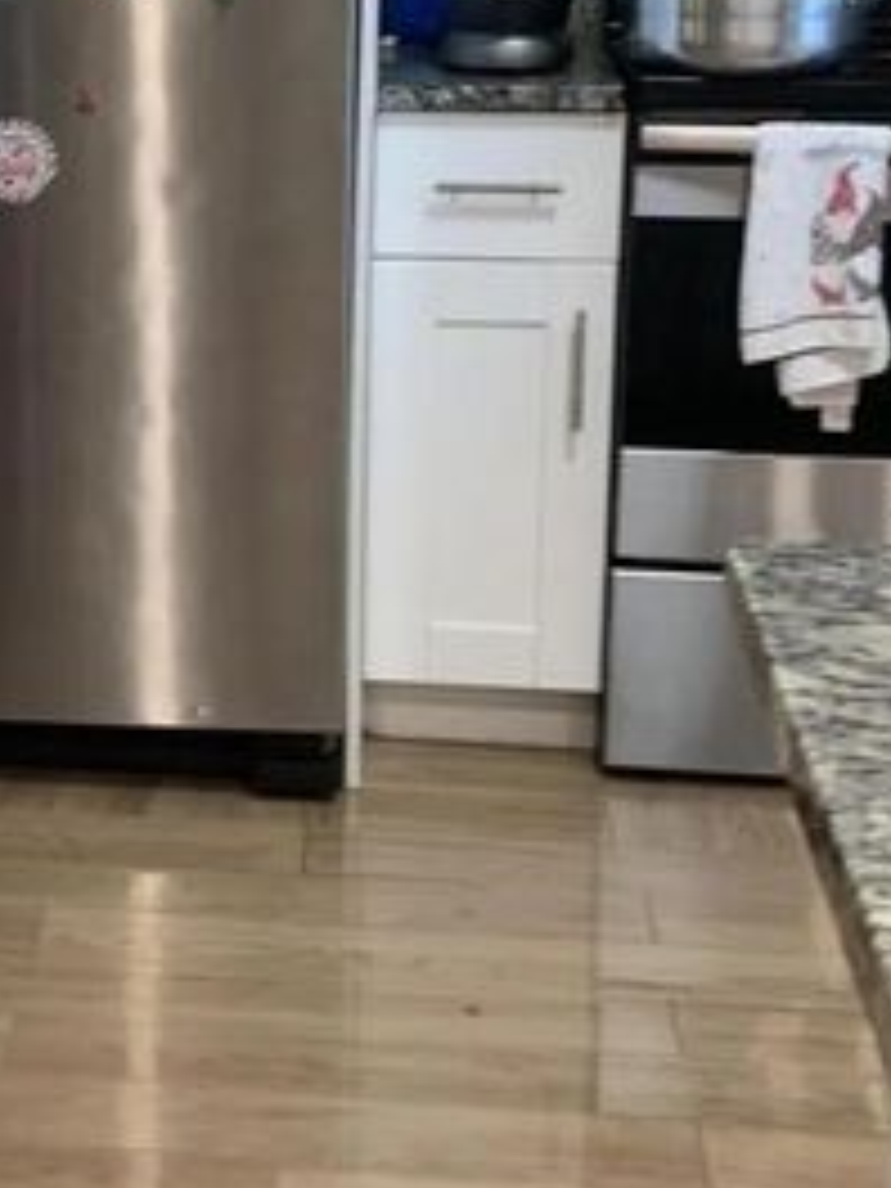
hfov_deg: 16.8
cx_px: -162
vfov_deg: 23.2
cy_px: 416
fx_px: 2883
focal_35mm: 84
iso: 200
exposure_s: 1/60
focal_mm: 4.25
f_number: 1.8
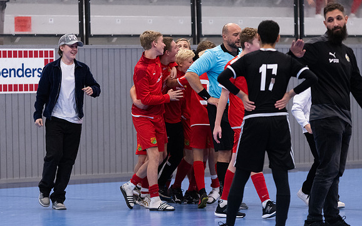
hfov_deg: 8.9
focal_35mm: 235
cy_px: 112
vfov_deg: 5.6
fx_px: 2318
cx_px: 181
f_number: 3.2
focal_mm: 150
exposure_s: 1/400
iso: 6400
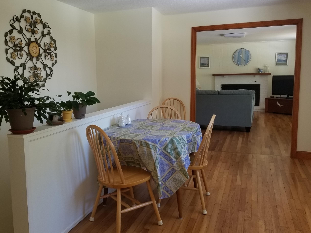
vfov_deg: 44.1
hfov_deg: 56.7
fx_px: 287
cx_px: 136
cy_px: 113
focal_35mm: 32
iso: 80
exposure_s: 1/60
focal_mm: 4.25
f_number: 1.7
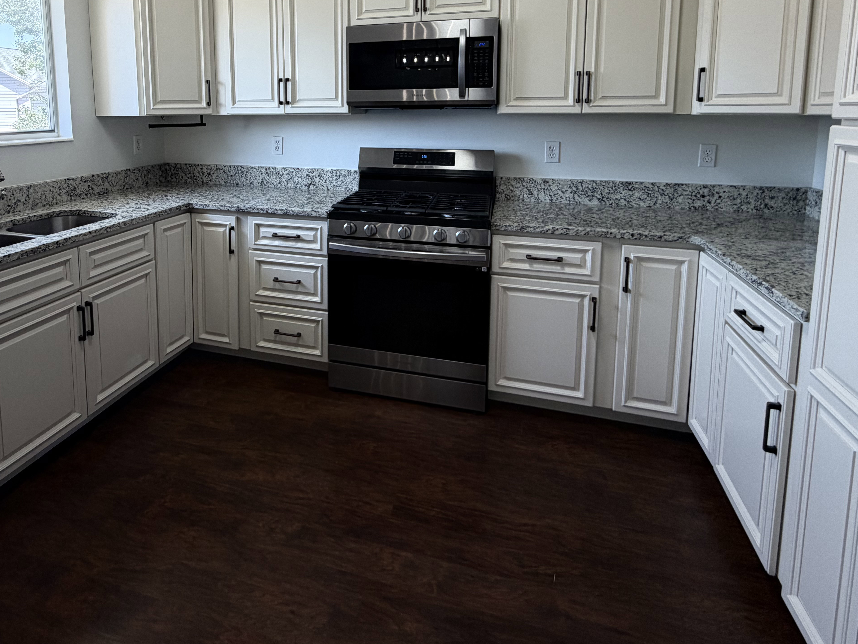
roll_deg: +0.2
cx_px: 353
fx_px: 521
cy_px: 166
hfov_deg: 78.3
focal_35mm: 21
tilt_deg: -6.2
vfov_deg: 60.2
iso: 100
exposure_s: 1/120
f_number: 2.2
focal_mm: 2.22
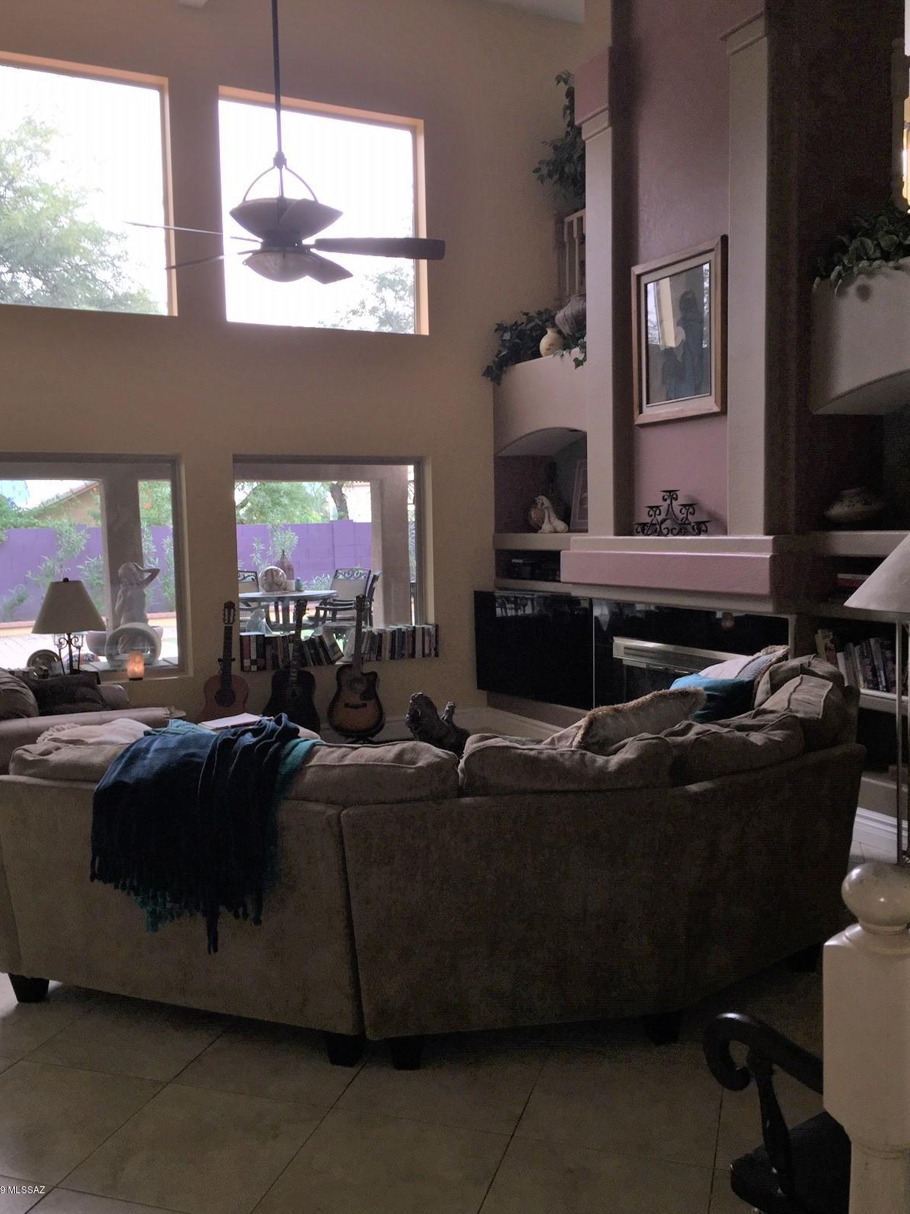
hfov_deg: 46.8
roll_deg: +0.7
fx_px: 1052
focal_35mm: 30
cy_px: 602
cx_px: 443
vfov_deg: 60.0
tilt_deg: -3.9
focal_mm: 4.15
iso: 32
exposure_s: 1/35
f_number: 2.2
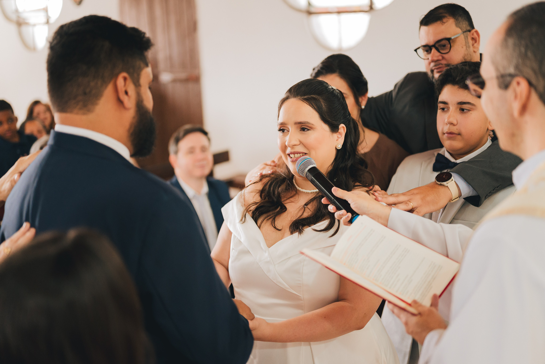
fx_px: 757
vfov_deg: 27.0
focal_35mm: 50
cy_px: 182
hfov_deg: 39.6
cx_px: 272
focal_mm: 50
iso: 2500
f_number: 1.8
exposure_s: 1/320
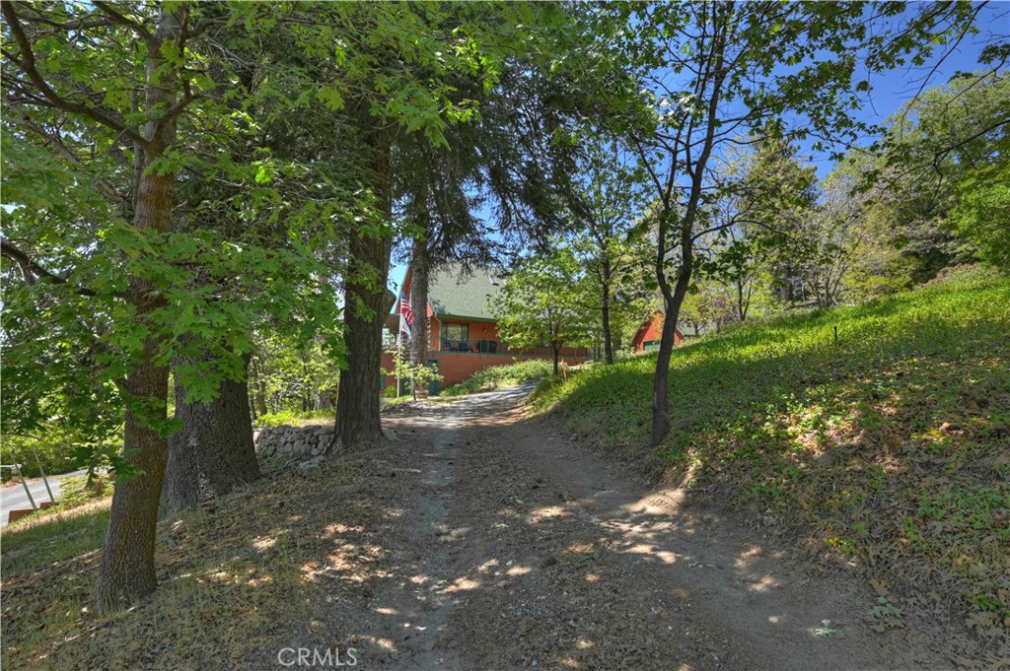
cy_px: 336
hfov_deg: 93.3
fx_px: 477
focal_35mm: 17
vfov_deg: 70.3
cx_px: 505
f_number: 8
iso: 100
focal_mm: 17
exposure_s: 1/200
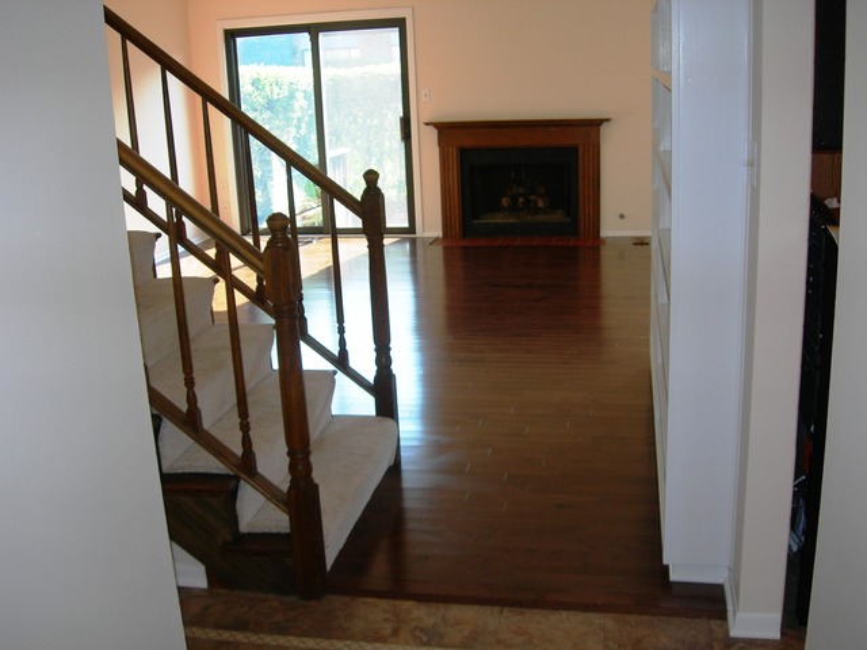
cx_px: 434
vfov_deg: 37.7
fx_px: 952
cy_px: 325
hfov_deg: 49.0
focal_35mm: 38
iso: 50
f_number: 2.8
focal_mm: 7.8
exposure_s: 1/60.1
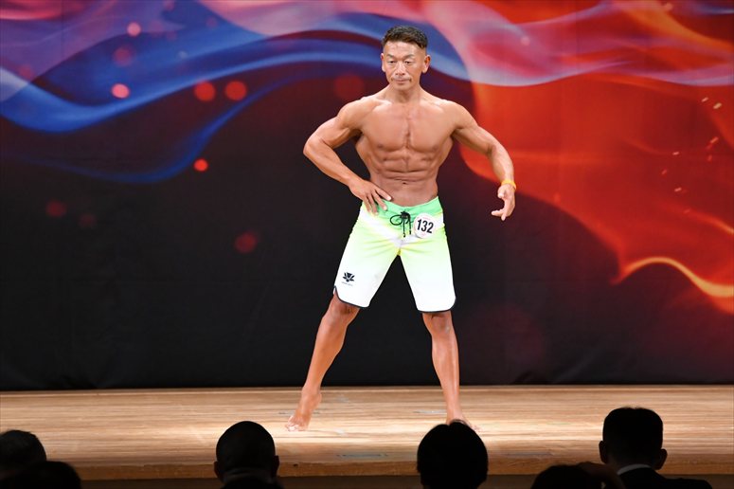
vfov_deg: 5.7
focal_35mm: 240
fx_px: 4891
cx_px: 367
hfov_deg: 8.6
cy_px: 244
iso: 3200
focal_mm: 160
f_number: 5.6
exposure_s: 1/400
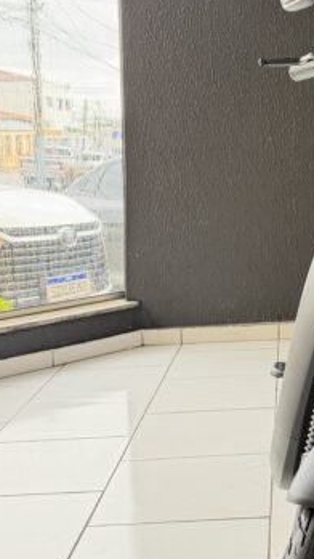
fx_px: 889
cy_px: 184
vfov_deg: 34.6
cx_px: 356
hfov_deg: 19.1
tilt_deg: -3.9
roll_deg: +0.6
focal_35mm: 60
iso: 400
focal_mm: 6.76
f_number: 1.78
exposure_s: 1/120
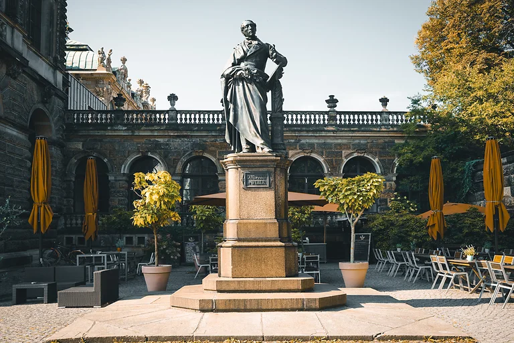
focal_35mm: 31
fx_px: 443
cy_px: 172
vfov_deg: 42.3
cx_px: 257
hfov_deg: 60.3
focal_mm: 31
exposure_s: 1/100
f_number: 7.1
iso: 100
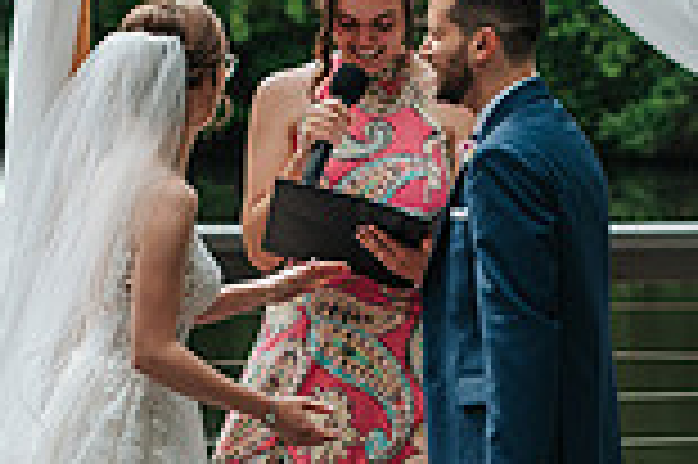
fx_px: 4629
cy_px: 401
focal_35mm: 239
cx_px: 385
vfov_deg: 5.7
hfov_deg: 8.6
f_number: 2.8
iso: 100
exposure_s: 1/800
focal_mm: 50
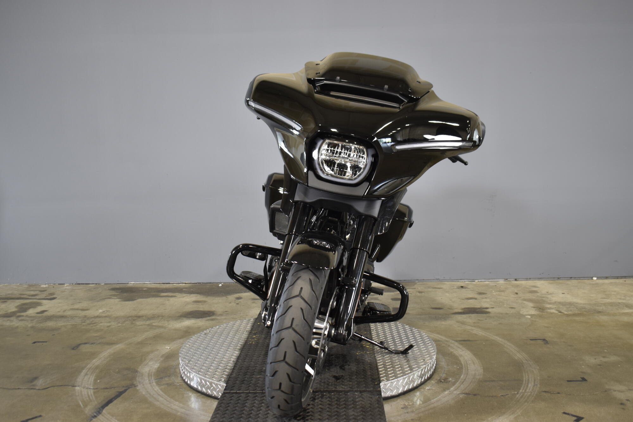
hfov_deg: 53.1
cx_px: 316
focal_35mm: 36
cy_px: 211
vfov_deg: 36.9
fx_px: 633
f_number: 4
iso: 400
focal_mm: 24
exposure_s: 1/20
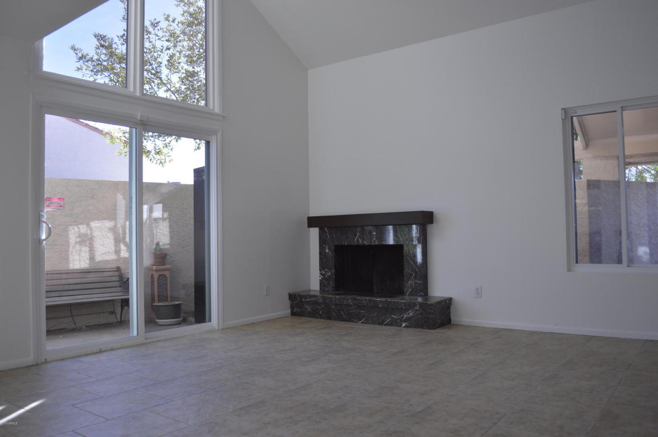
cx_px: 329
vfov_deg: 47.9
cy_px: 218
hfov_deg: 67.4
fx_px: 493
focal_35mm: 27
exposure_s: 1/160
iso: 200
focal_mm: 18
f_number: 3.5
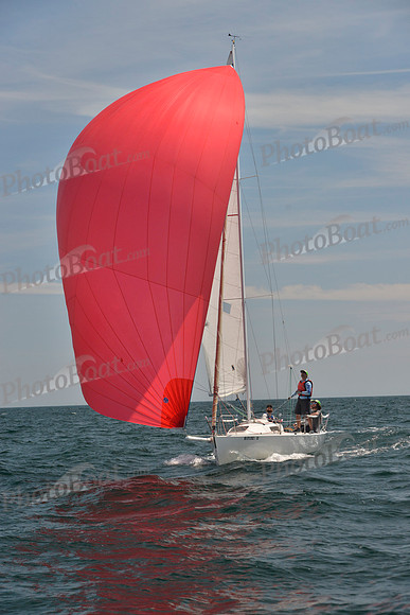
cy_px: 308
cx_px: 205
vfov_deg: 21.5
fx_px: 1622
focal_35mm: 95
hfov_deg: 14.4
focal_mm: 95
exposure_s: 1/800
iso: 400
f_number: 8
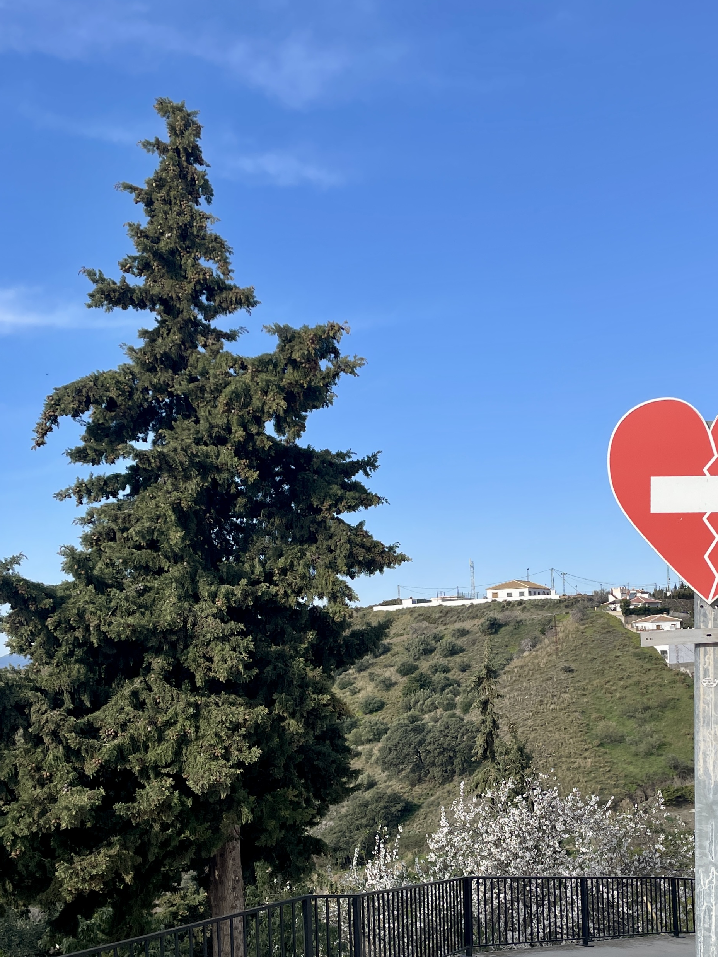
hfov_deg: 37.1
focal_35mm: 38
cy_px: 651
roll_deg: -1.8
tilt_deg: +0.1
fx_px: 1051
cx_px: 514
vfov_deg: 48.0
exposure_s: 1/3040
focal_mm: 4.2
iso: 32
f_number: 1.6
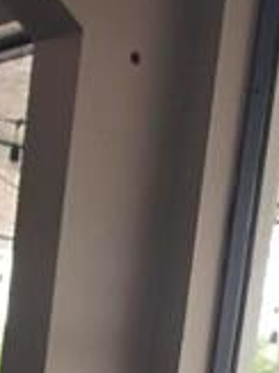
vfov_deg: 10.0
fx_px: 1819
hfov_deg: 8.8
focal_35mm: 169
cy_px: 954
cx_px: 80
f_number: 1.4
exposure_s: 1/60
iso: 16
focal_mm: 6.5
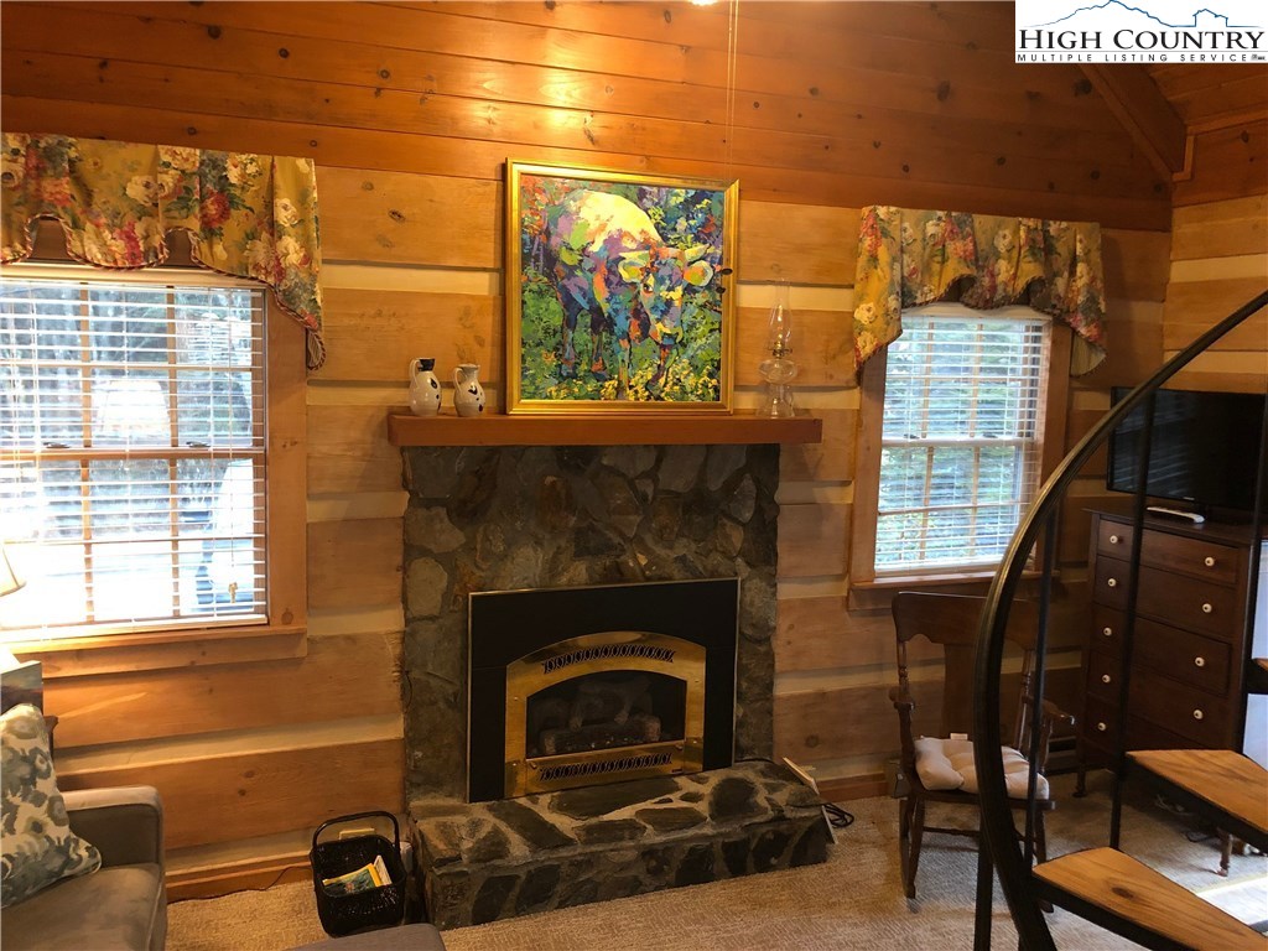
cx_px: 634
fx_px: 1026
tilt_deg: -6.4
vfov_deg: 49.7
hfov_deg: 63.4
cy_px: 476
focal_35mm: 28
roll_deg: -1.4
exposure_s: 1/13
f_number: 1.8
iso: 100
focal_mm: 4
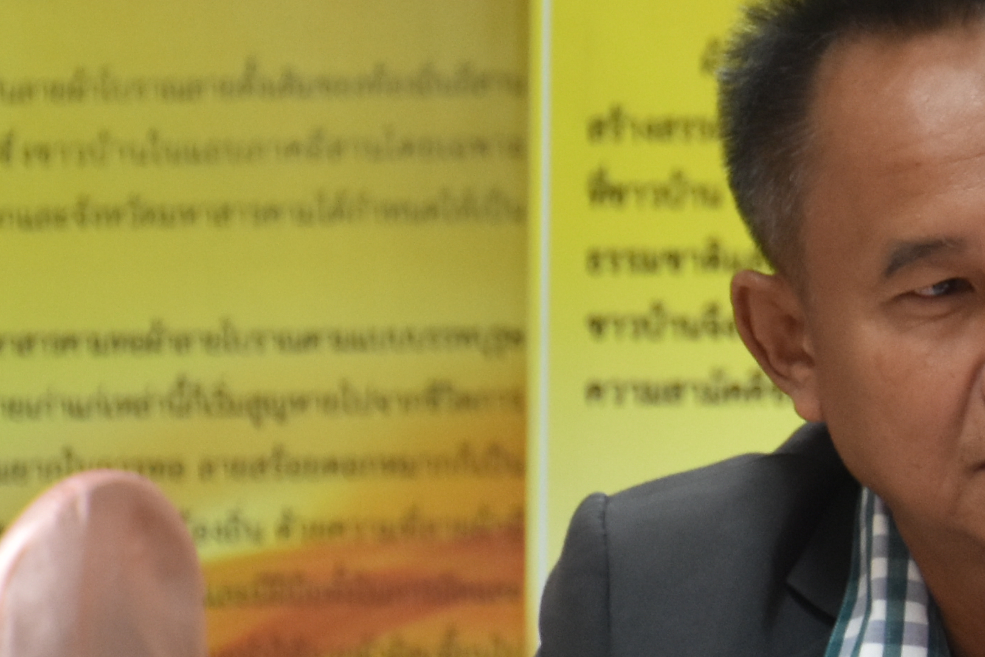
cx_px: 1755
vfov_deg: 3.5
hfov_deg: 5.2
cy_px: 347
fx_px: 10643
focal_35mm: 389
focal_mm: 70
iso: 800
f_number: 5
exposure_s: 1/50
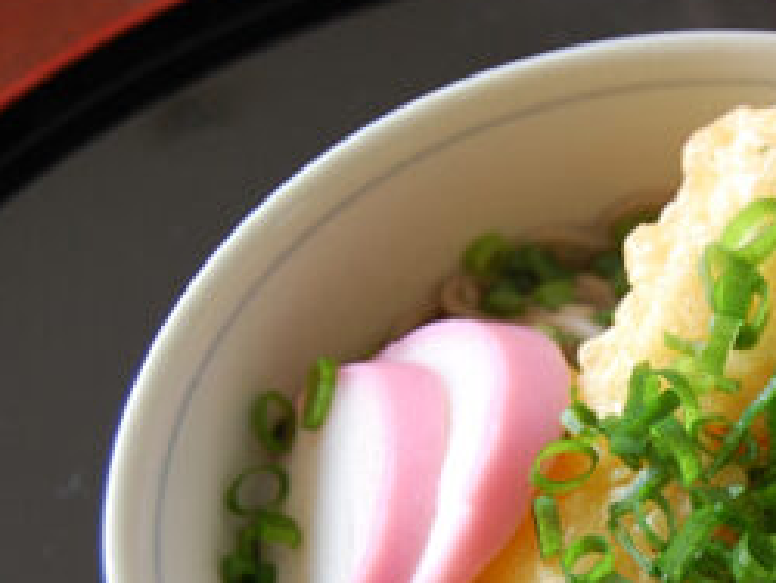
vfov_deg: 13.2
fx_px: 2491
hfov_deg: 17.3
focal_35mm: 111
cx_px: 754
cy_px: 549
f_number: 4.5
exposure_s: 1/50
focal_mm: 32
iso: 400
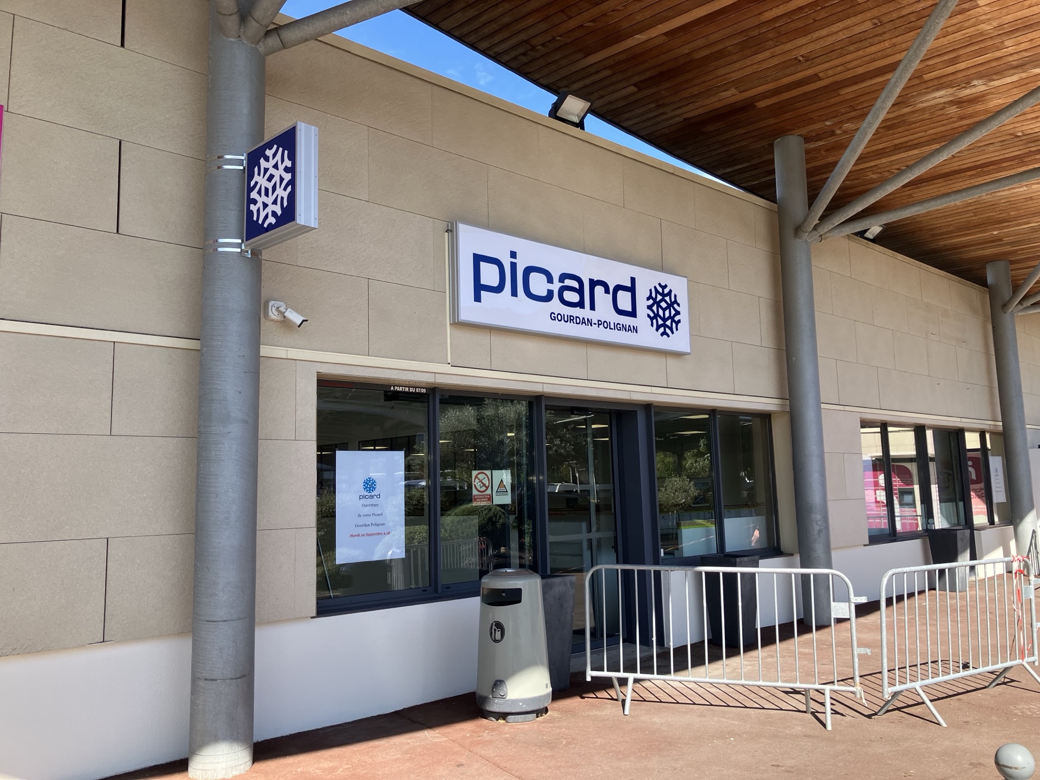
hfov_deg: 63.4
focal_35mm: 28
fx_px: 841
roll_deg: +0.8
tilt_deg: +7.0
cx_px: 520
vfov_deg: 49.7
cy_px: 390
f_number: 1.8
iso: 32
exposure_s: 1/578
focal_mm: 3.99
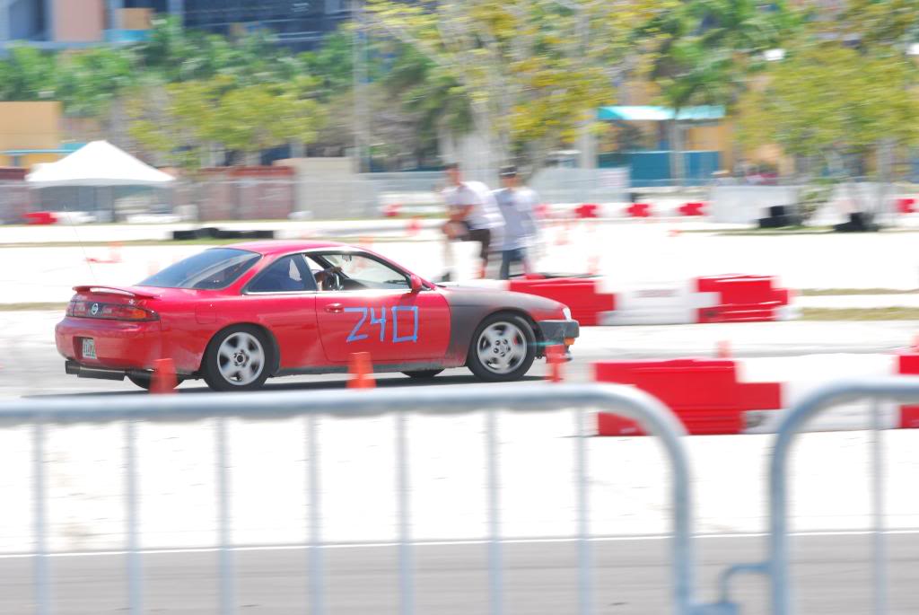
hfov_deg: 9.5
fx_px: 5558
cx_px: 460
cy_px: 308
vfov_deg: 6.3
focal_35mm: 218
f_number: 11
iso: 200
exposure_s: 1/100
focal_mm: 145
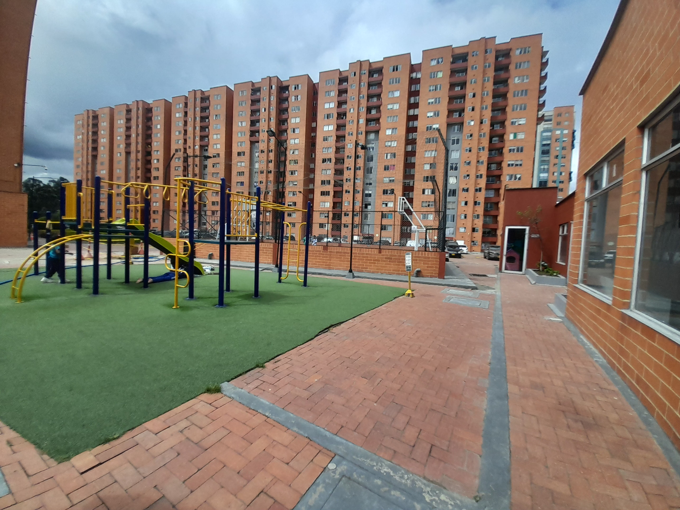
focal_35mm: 13
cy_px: 255
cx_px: 340
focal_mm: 1.13
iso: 40
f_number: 2.2
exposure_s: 1/1969
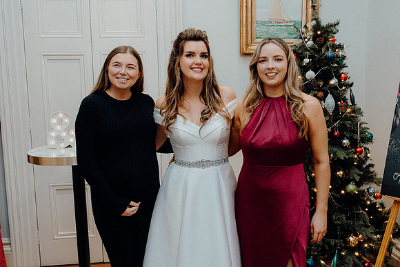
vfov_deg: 36.9
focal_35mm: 36
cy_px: 134
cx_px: 200
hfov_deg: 53.1
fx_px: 400
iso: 2500
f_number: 3.5
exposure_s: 1/160
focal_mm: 24
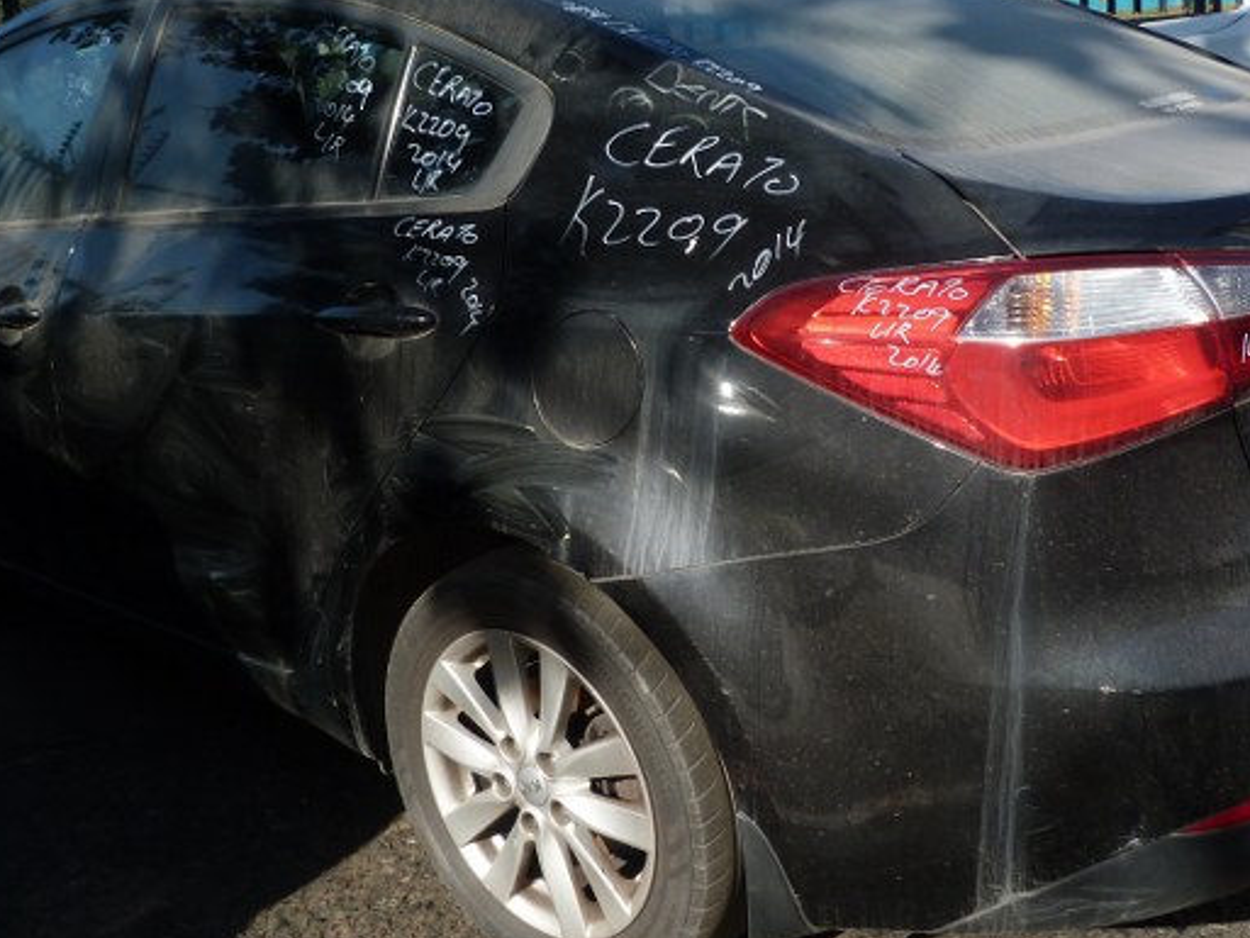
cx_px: 631
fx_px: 1409
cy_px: 446
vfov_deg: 36.8
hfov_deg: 47.9
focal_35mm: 39
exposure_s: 1/250
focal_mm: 4.5
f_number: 4.5
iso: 80
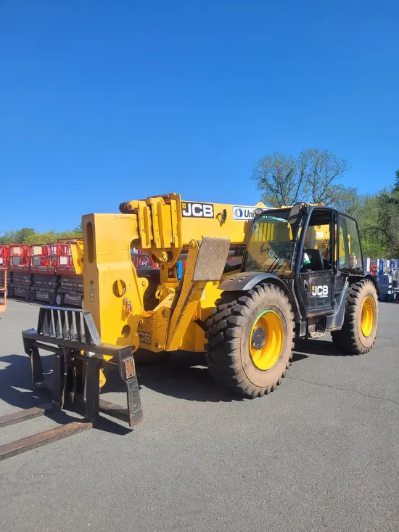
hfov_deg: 53.1
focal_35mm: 26
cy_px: 266
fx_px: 399
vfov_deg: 67.3
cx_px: 200
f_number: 1.8
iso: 40
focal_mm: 5.4
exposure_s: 1/2054
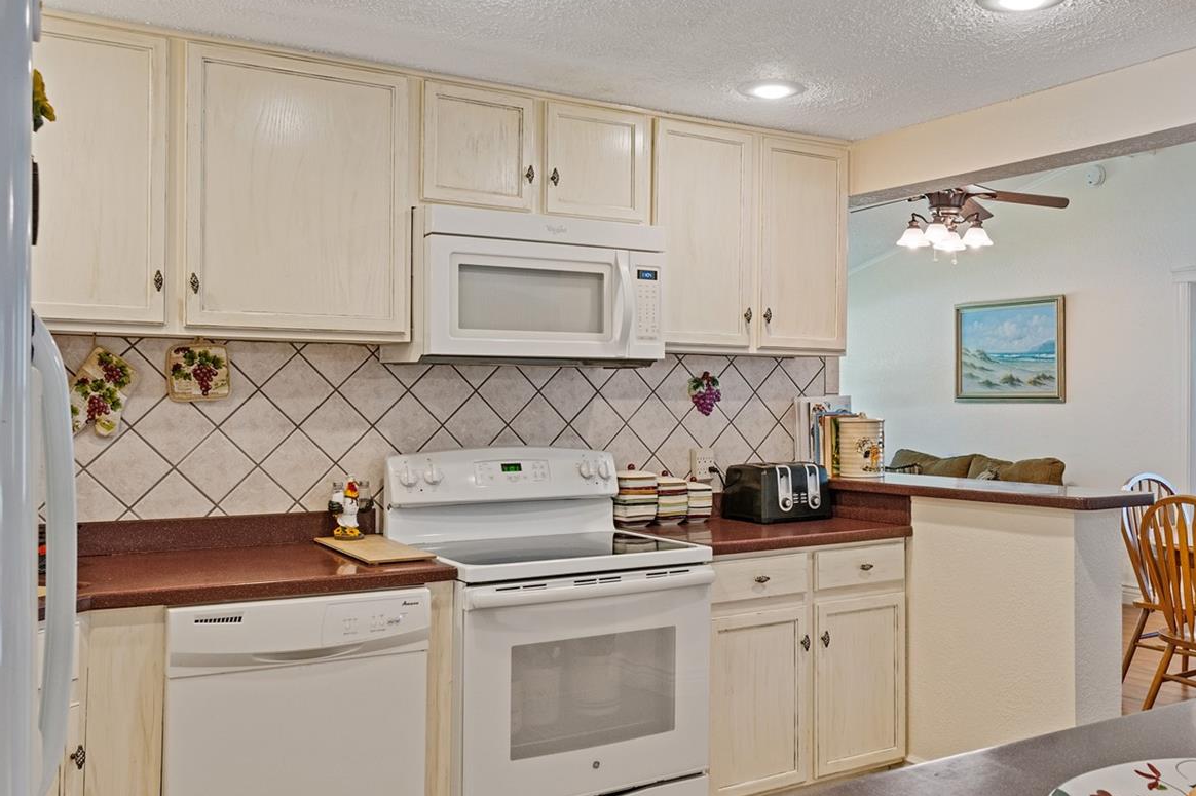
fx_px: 1096
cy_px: 424
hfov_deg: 56.5
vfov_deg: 39.9
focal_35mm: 33
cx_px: 753
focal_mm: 16
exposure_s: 1/2
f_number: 8
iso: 400
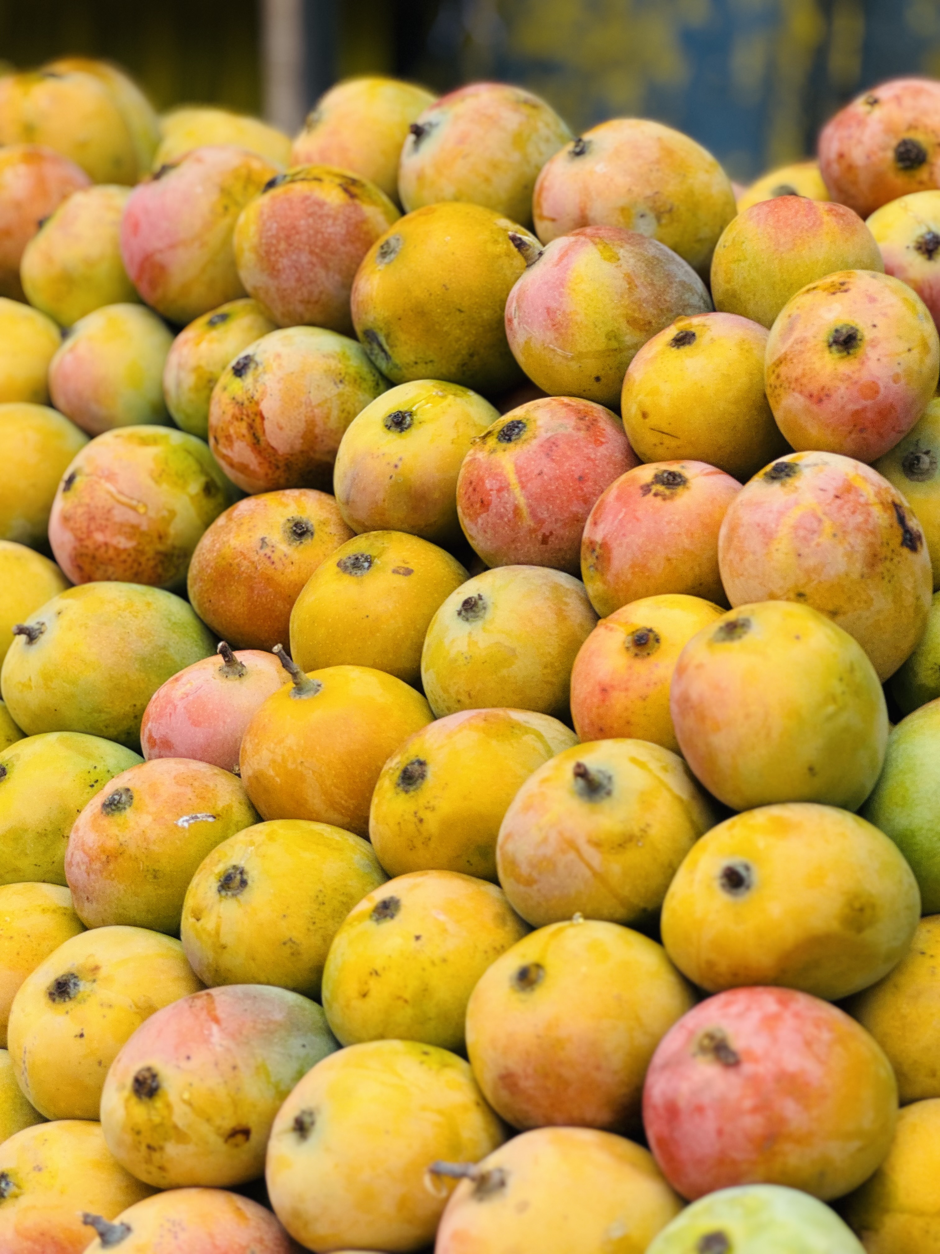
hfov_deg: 19.1
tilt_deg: -12.5
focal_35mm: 77
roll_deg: -4.2
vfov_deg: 25.3
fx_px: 2788
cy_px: 627
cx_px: 470
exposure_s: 1/273
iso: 25
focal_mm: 9
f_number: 2.8
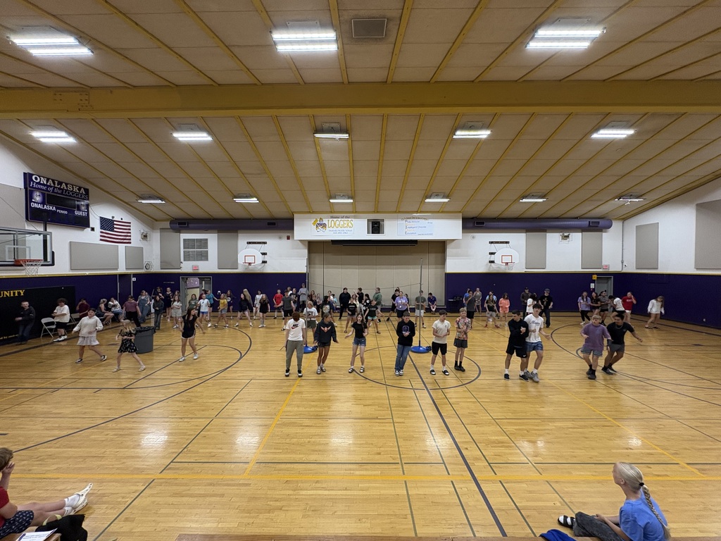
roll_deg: +0.1
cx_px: 360
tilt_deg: -0.3
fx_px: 292
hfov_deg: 102.1
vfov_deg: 85.7
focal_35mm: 14
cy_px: 270
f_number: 2.2
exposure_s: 1/99
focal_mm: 2.22
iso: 250
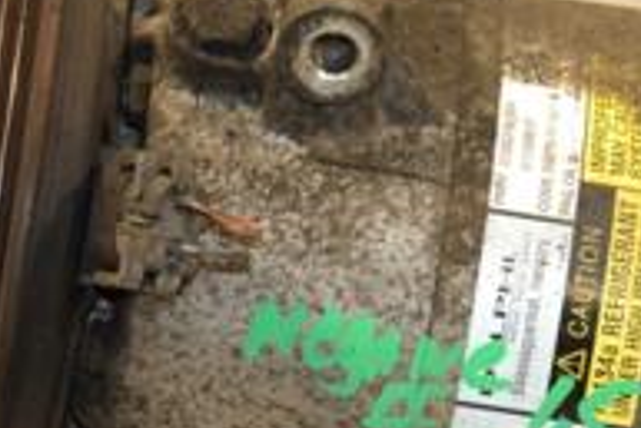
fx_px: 5809
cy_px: 242
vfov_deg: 4.2
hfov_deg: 6.3
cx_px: 581
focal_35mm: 326
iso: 800
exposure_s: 1/100
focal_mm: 70
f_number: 5.3
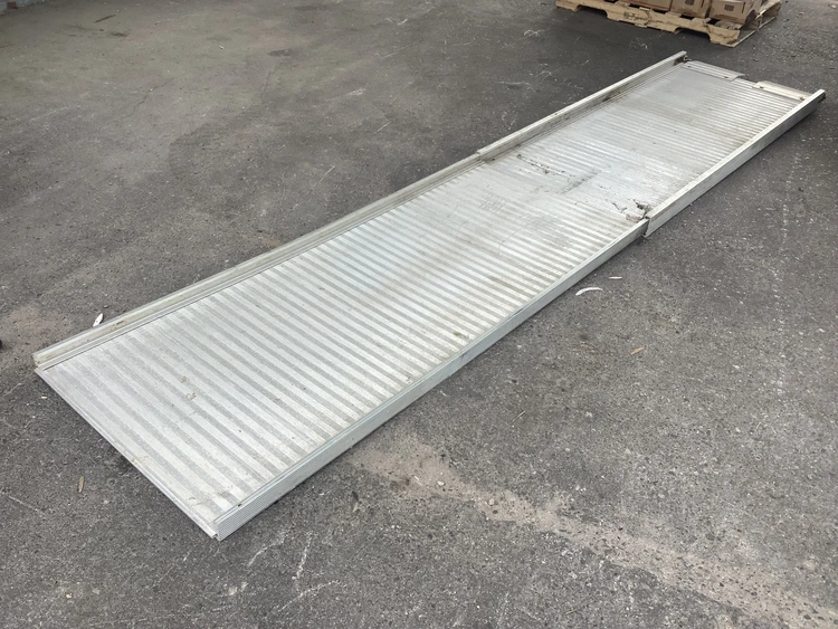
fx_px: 751
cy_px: 314
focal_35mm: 31
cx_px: 419
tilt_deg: -35.9
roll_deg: -4.9
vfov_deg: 45.5
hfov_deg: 58.3
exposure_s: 1/175
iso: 25
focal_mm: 3.3
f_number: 2.4
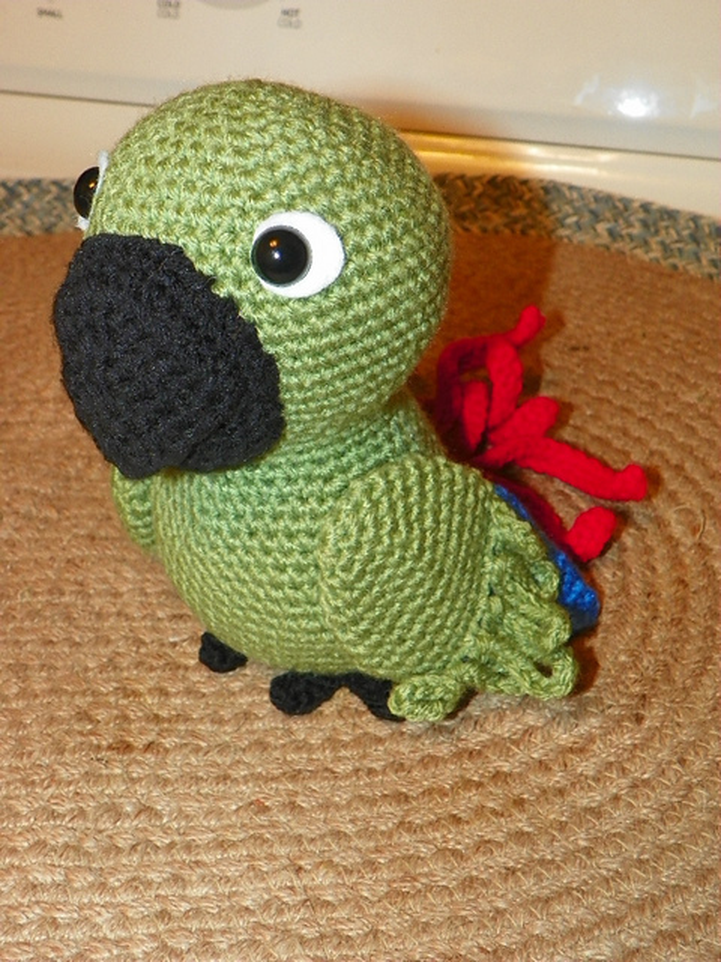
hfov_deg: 35.1
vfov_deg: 45.8
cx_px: 360
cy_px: 481
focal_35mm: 41
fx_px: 1139
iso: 200
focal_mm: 7.3
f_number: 3.2
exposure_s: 1/30
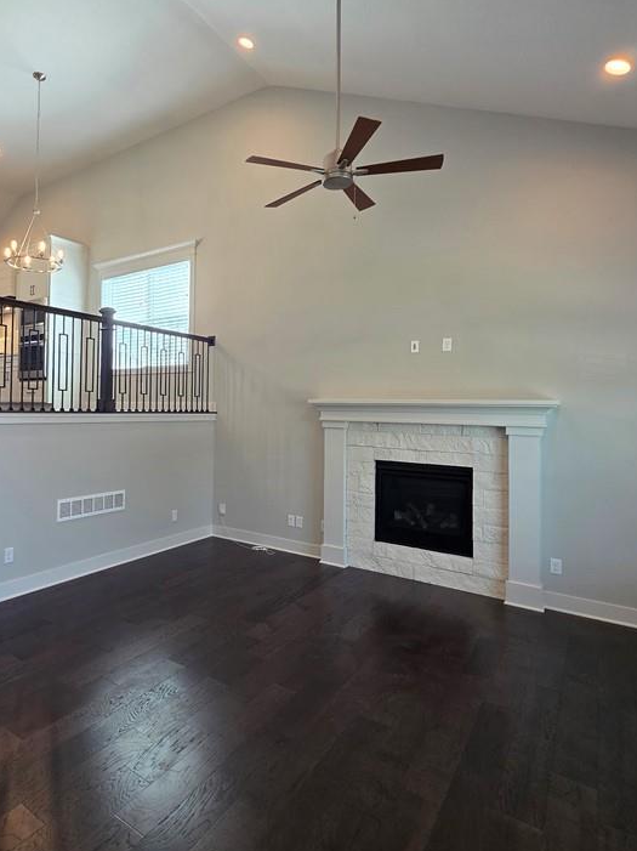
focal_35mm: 19
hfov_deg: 66.6
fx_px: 467
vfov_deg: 84.6
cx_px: 207
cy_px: 402
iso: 125
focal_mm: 2.2
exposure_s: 1/120
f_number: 1.9
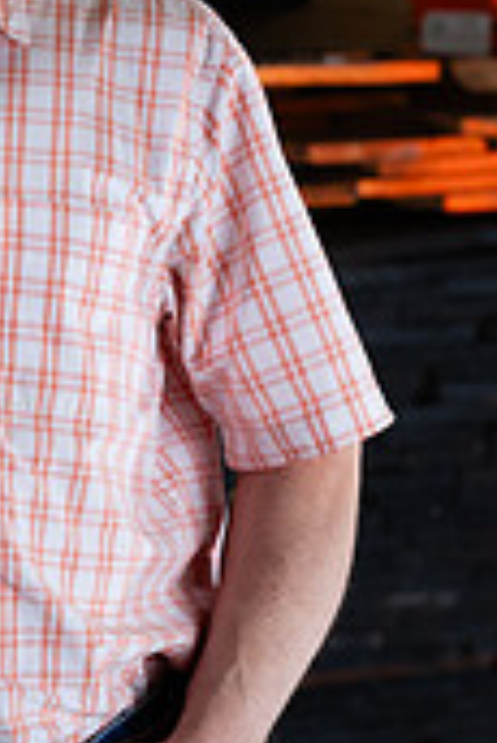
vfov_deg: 9.3
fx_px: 4588
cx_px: -99
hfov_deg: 6.2
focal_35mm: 222
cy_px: 320
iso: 400
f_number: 5.6
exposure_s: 1/60
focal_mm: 85
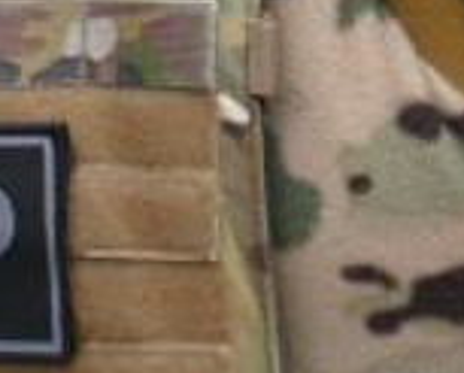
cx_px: 67
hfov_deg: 4.0
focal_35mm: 477
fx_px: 6563
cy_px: -73
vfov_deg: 3.3
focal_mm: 37.79
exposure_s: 1/125
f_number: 3.8
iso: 125
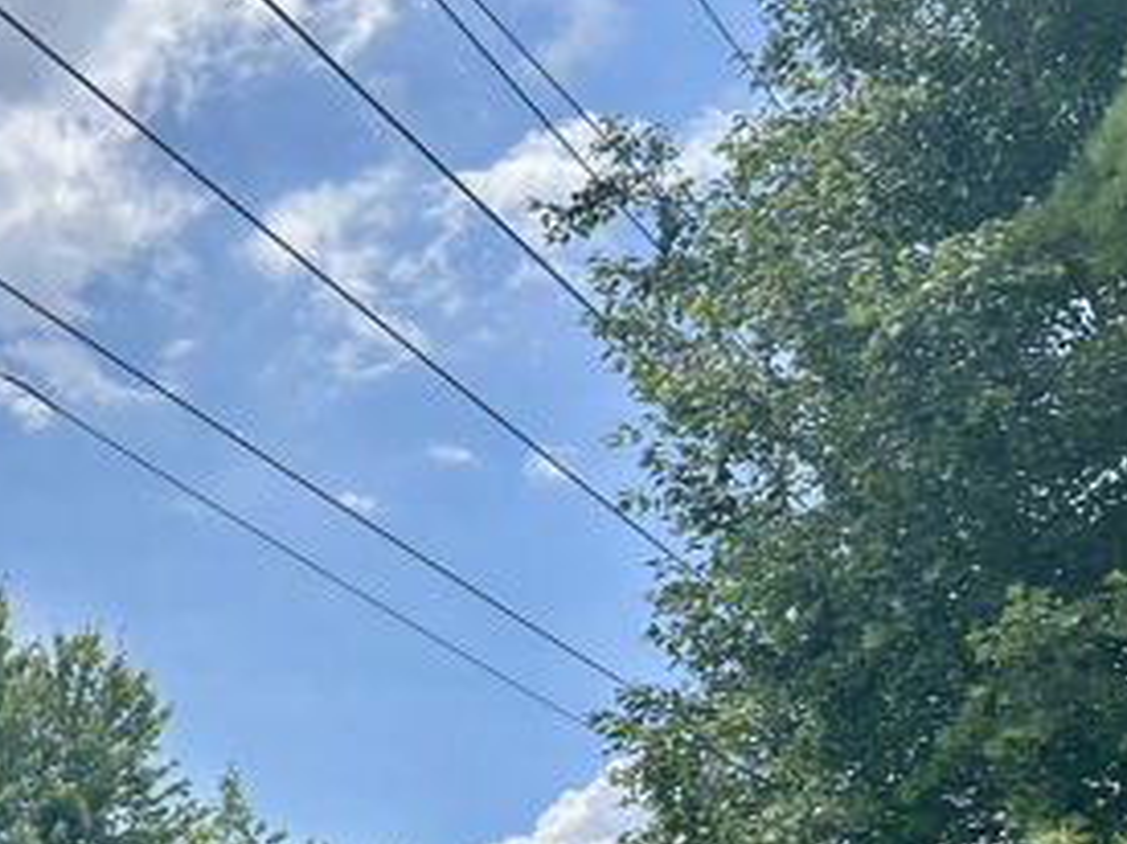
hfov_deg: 28.0
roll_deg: +1.6
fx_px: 2050
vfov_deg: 21.8
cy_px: 971
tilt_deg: +8.7
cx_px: -113
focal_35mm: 63
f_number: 1.5
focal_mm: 5.7
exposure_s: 1/6211
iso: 50
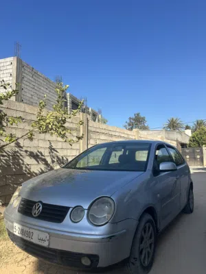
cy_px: 137
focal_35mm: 24
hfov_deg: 56.8
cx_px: 103
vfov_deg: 71.6
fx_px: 190
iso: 80
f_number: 1.78
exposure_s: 1/3861
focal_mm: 6.86
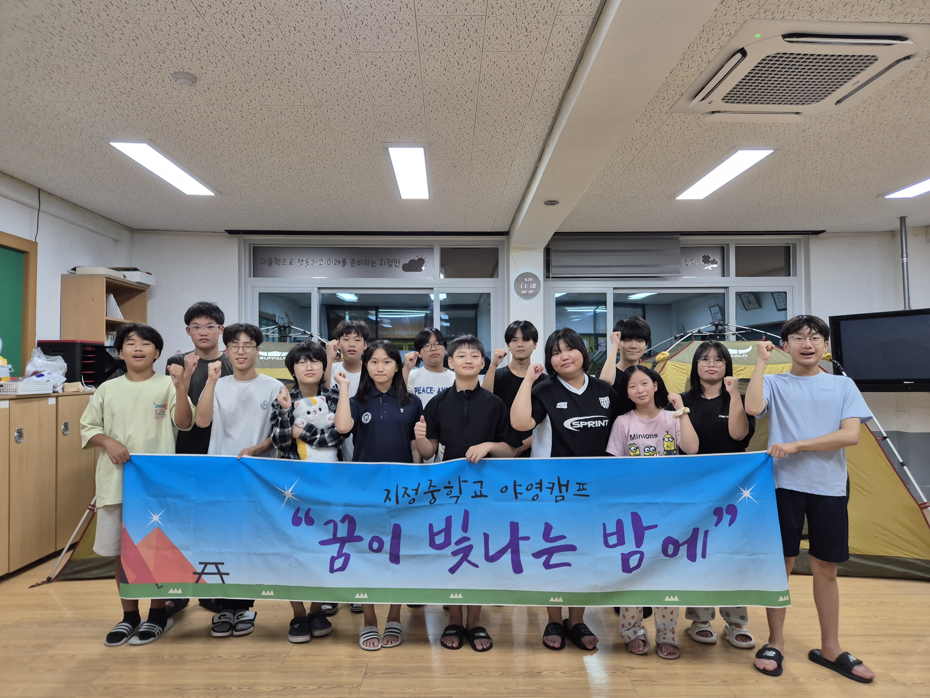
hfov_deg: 73.9
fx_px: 618
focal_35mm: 23
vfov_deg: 58.9
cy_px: 349
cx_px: 465
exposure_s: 1/120
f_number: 1.8
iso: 160
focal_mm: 5.4
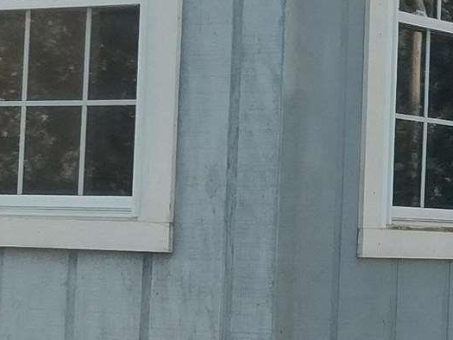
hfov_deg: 11.9
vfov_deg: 9.4
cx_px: 694
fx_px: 2068
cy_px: 161
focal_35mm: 158
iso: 100
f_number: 1.7
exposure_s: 1/982
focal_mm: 4.71
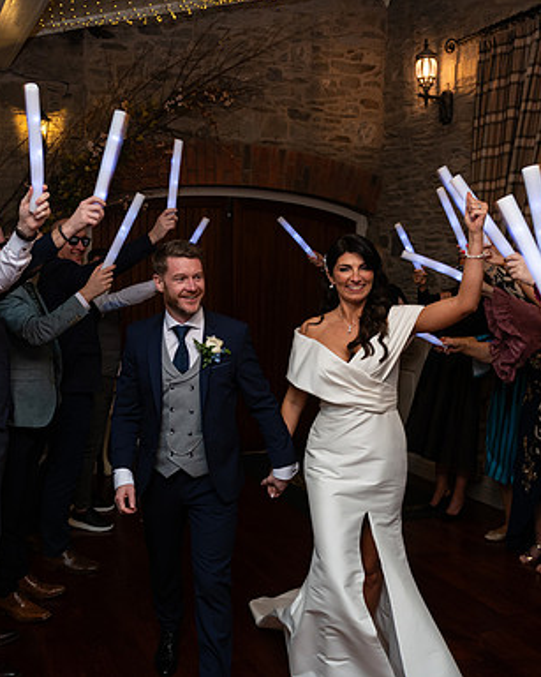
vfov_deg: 52.9
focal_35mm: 34
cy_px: 338
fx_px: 681
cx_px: 234
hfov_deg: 43.2
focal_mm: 24
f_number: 3.5
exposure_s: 1/160
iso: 640
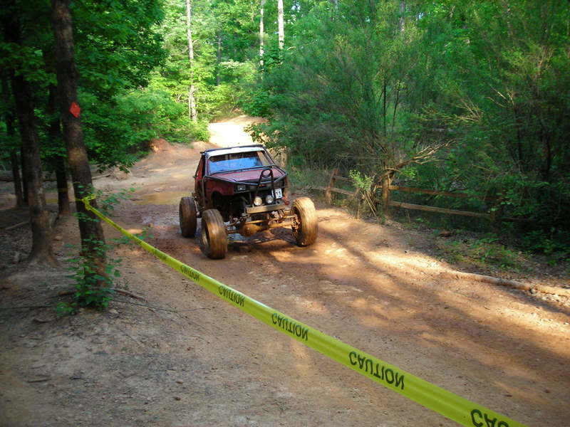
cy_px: 214
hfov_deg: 49.0
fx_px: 626
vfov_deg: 37.7
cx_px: 285
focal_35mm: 38
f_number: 3.2
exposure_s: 1/121
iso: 154
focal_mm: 6.3
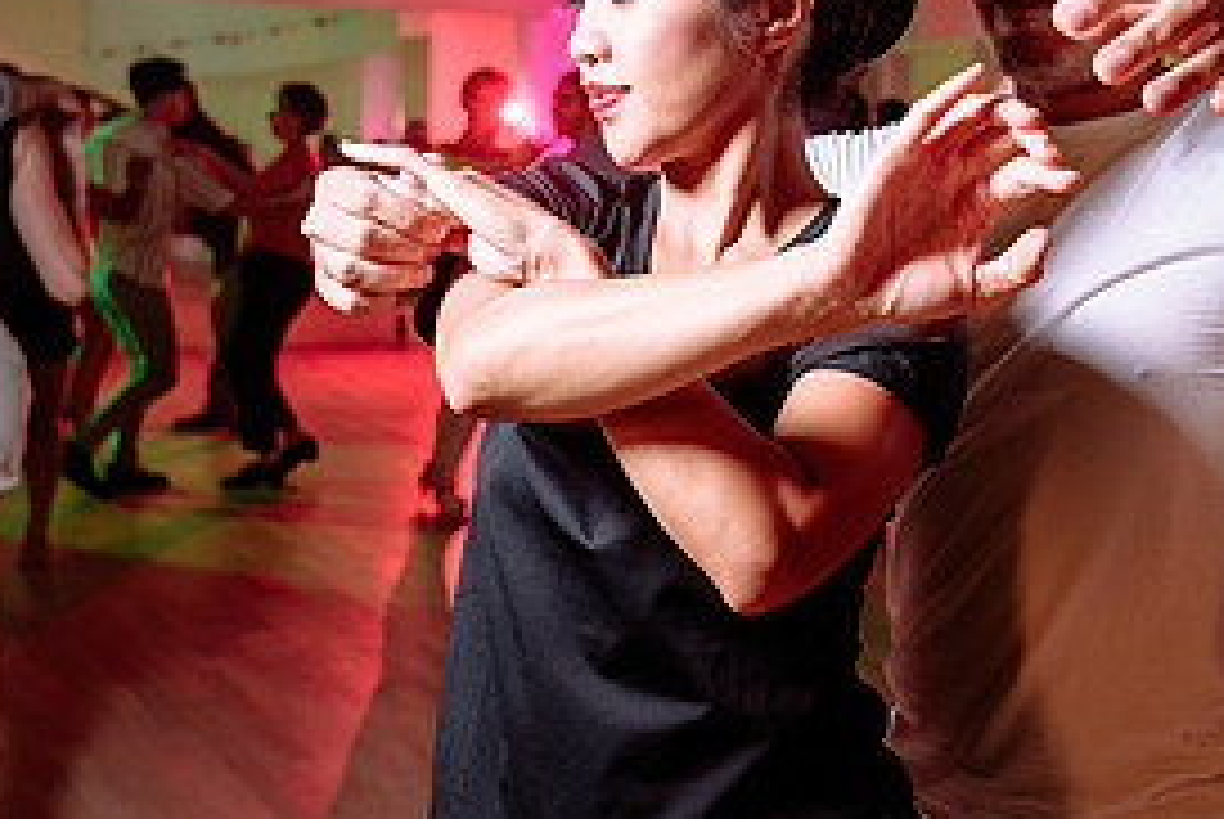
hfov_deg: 34.5
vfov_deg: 23.8
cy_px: 383
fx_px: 1940
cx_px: 858
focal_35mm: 57
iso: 800
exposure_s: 1/100
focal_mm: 24
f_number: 2.8
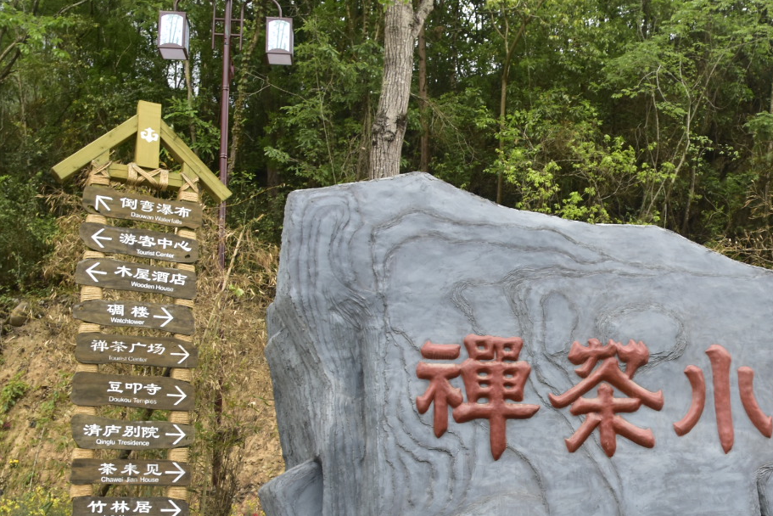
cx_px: 611
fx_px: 1031
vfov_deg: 27.8
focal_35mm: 48
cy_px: 367
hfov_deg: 39.6
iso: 320
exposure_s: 1/500
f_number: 3.5
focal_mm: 18
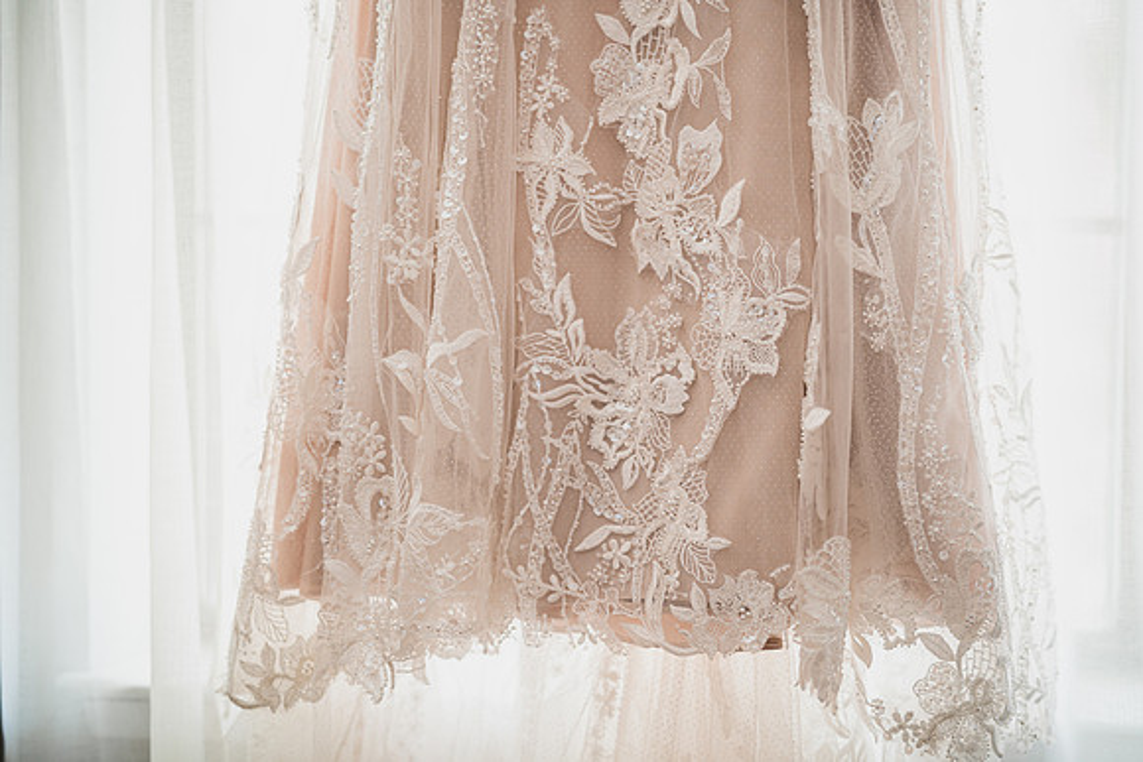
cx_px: 572
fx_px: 1588
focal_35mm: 50
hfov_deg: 39.6
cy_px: 381
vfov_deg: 27.0
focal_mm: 50
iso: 400
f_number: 1.4
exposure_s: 1/125
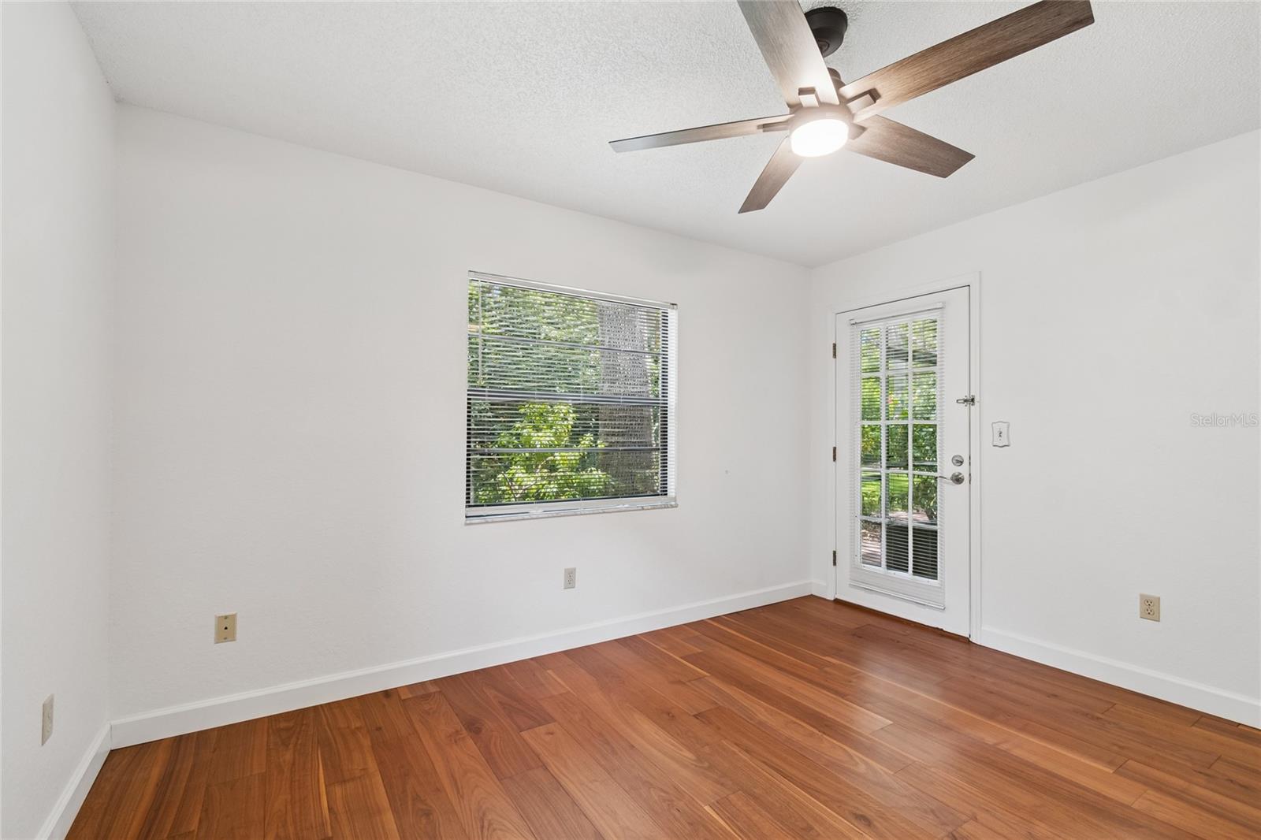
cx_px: 630
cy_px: 420
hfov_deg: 100.4
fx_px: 525
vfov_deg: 77.3
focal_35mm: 15
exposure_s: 1/13
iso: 100
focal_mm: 10
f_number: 4.5
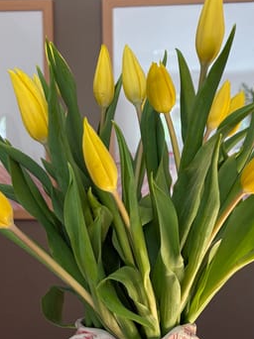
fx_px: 509
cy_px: 269
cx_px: 157
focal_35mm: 52
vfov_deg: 35.7
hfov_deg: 27.9
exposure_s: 1/80
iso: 125
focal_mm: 5.96
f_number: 1.6
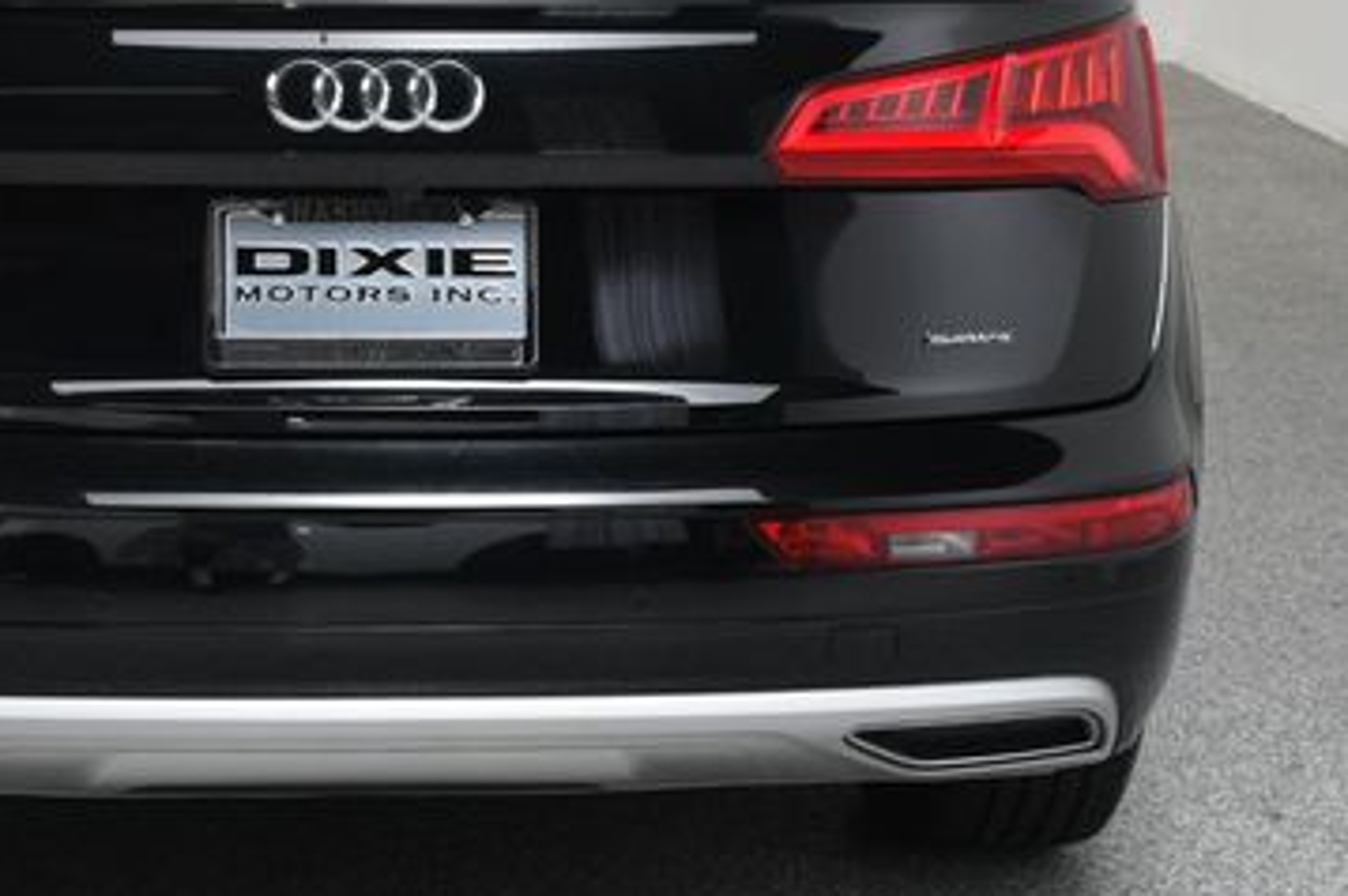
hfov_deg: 21.7
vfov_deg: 14.6
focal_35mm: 93
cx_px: 297
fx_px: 3479
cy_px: 120
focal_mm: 35
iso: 100
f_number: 9
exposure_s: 1/160
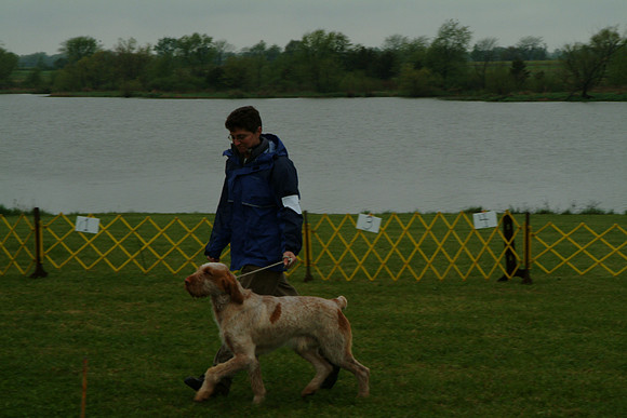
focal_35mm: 111
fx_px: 1934
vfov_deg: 12.3
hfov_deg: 18.4
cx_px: 314
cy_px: 209
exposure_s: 1/125
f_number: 16
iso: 400
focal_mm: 74
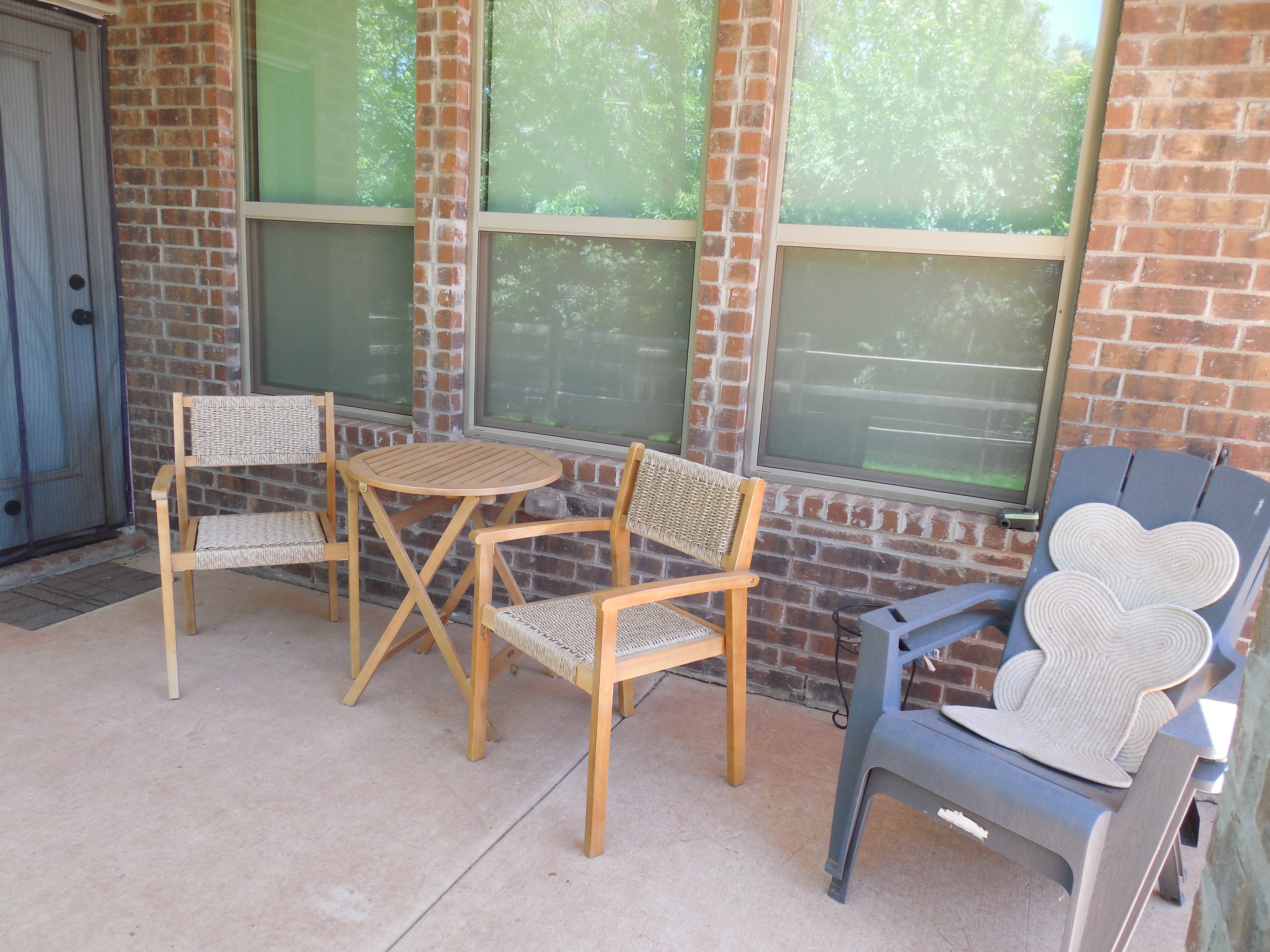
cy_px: 476
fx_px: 917
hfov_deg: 69.4
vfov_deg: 54.9
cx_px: 635
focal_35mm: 25
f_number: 3.3
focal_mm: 4.5
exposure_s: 1/60
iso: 125
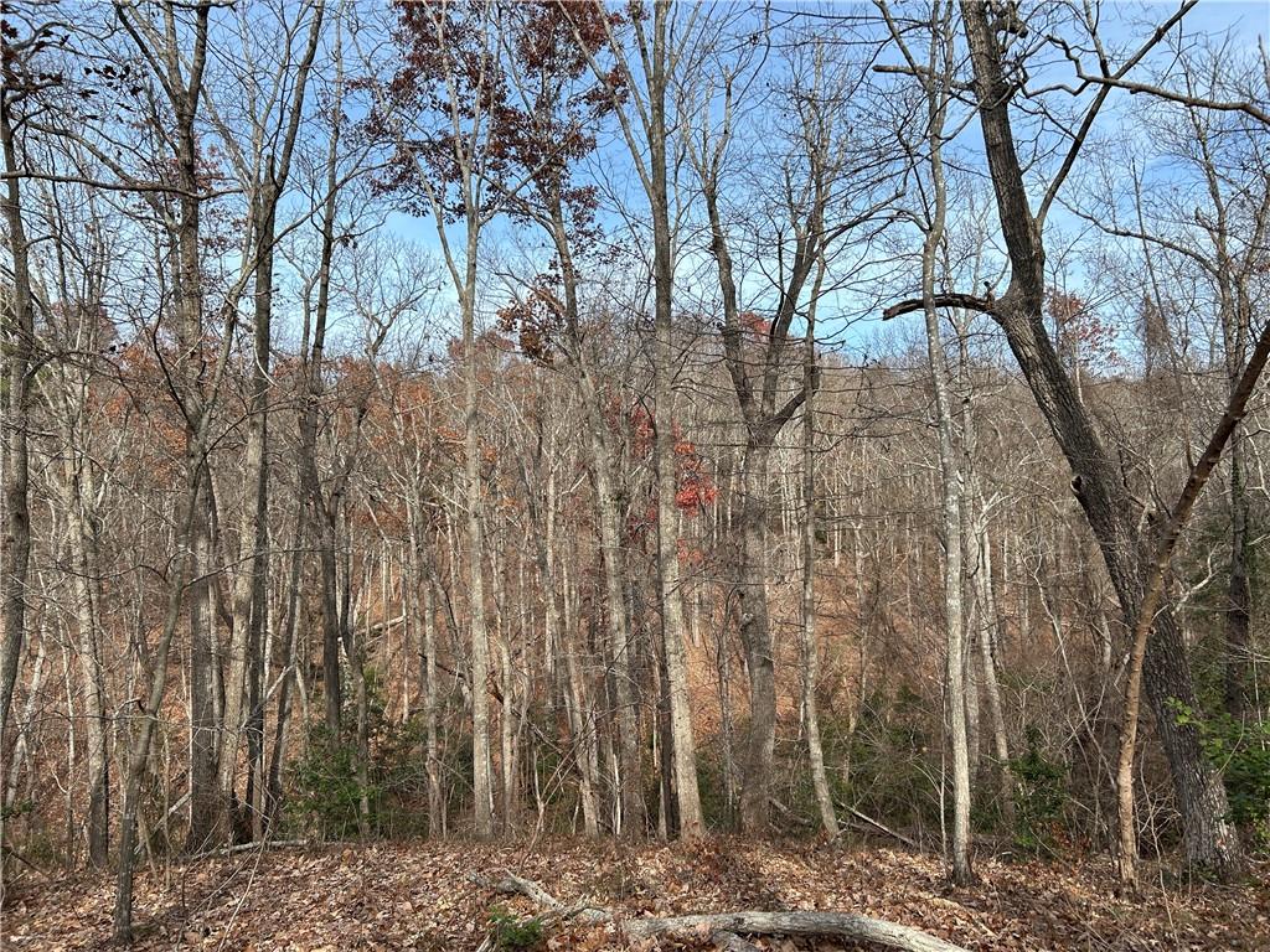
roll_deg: -0.4
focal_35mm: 26
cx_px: 635
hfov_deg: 67.3
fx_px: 954
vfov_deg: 53.1
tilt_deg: +3.6
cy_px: 476
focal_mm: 5.7
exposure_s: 1/2045
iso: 50
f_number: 1.5
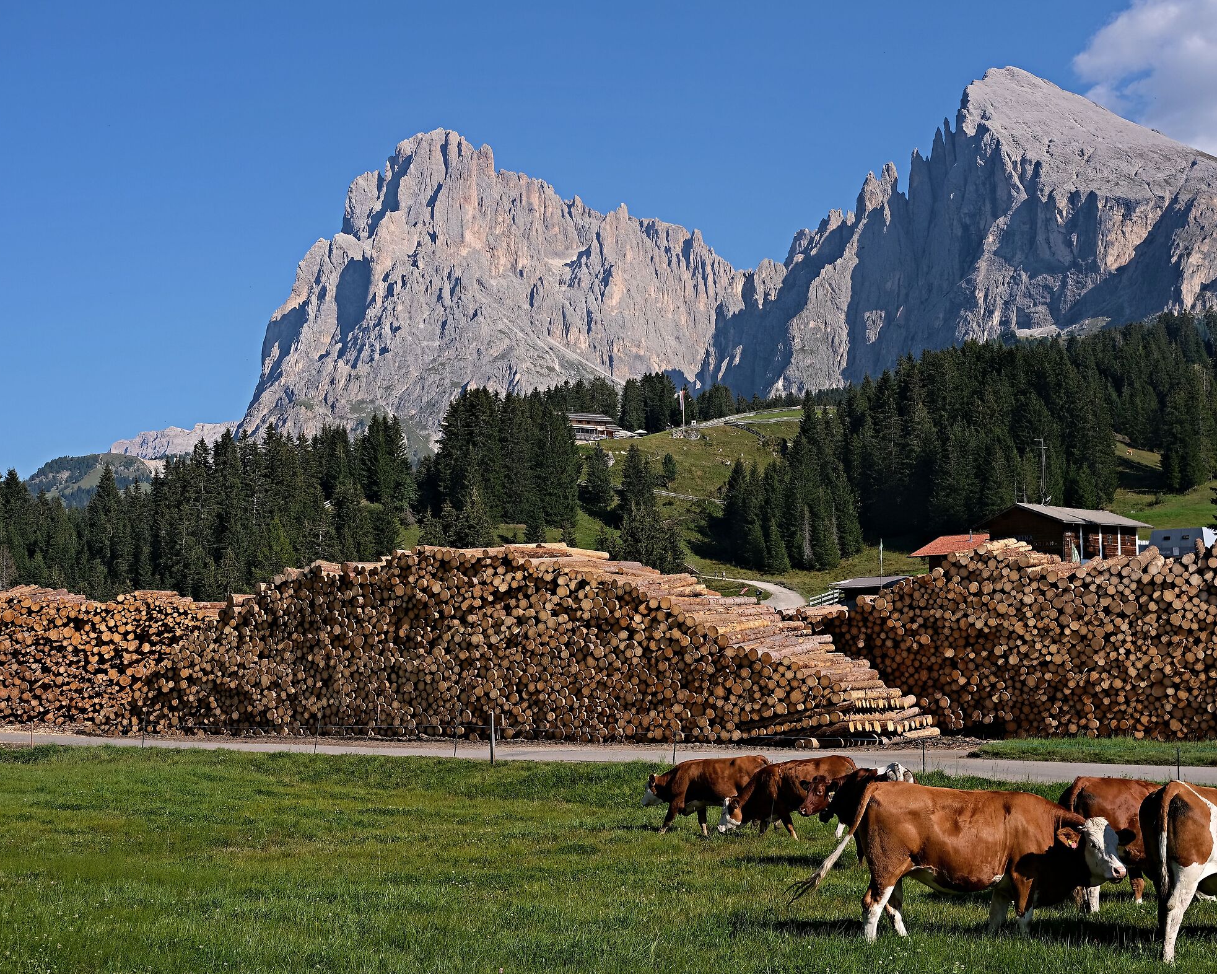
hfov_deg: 39.5
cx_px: 665
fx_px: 1693
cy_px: 485
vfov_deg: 32.1
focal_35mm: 47
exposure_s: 1/640
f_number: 5.6
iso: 160
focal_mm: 27
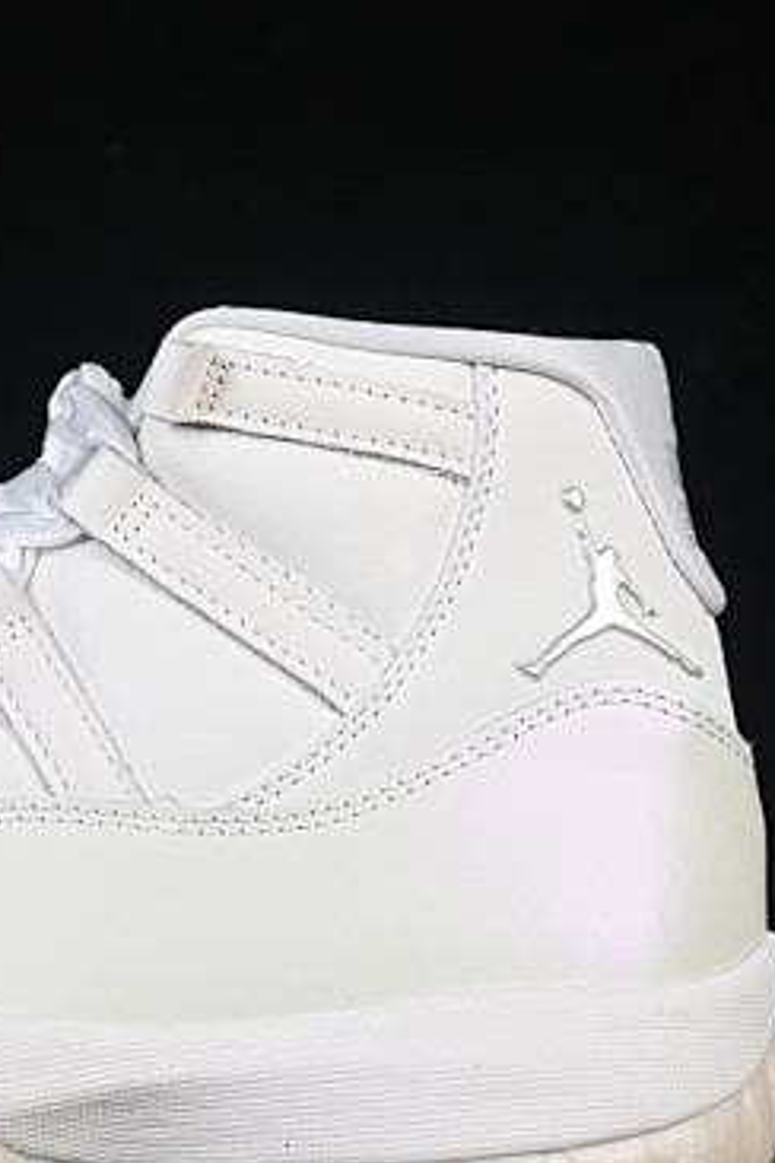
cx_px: -48
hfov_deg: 8.3
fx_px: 5295
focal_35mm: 164
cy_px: 717
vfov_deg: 12.5
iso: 160
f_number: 8
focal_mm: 50
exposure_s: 1/80
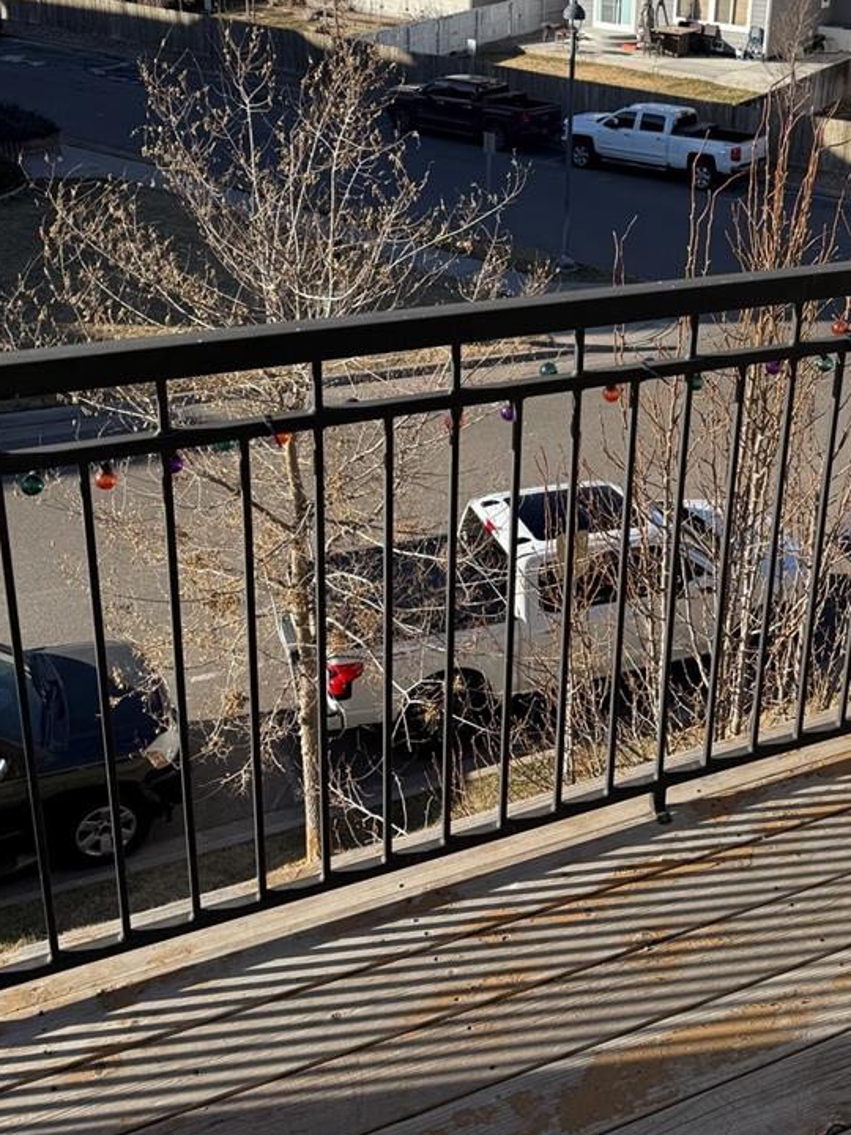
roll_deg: -3.1
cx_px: 627
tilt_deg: -20.9
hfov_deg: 35.3
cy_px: 336
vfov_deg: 45.7
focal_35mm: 40
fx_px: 1311
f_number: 1.78
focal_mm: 6.76
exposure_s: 1/3759
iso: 80
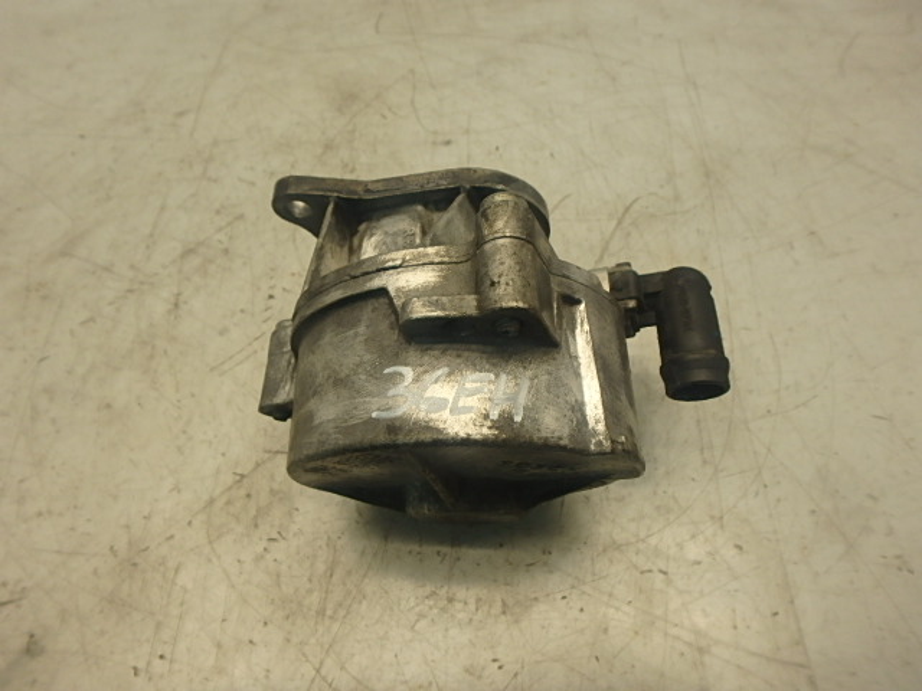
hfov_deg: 79.0
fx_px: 559
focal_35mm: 21
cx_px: 461
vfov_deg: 63.4
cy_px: 346
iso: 160
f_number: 3.5
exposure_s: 1/50
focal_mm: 3.7
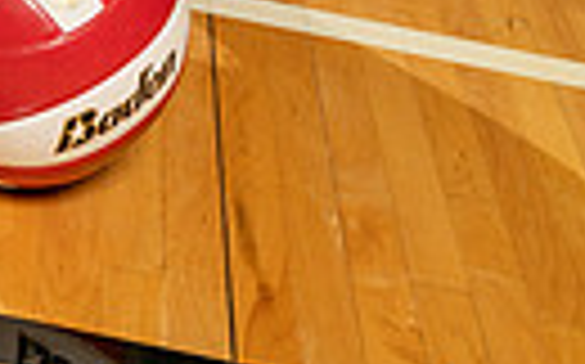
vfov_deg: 8.4
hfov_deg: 14.9
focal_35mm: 138
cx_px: -22
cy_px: -593
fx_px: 2198
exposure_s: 1/250
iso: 500
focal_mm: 39
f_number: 5.6
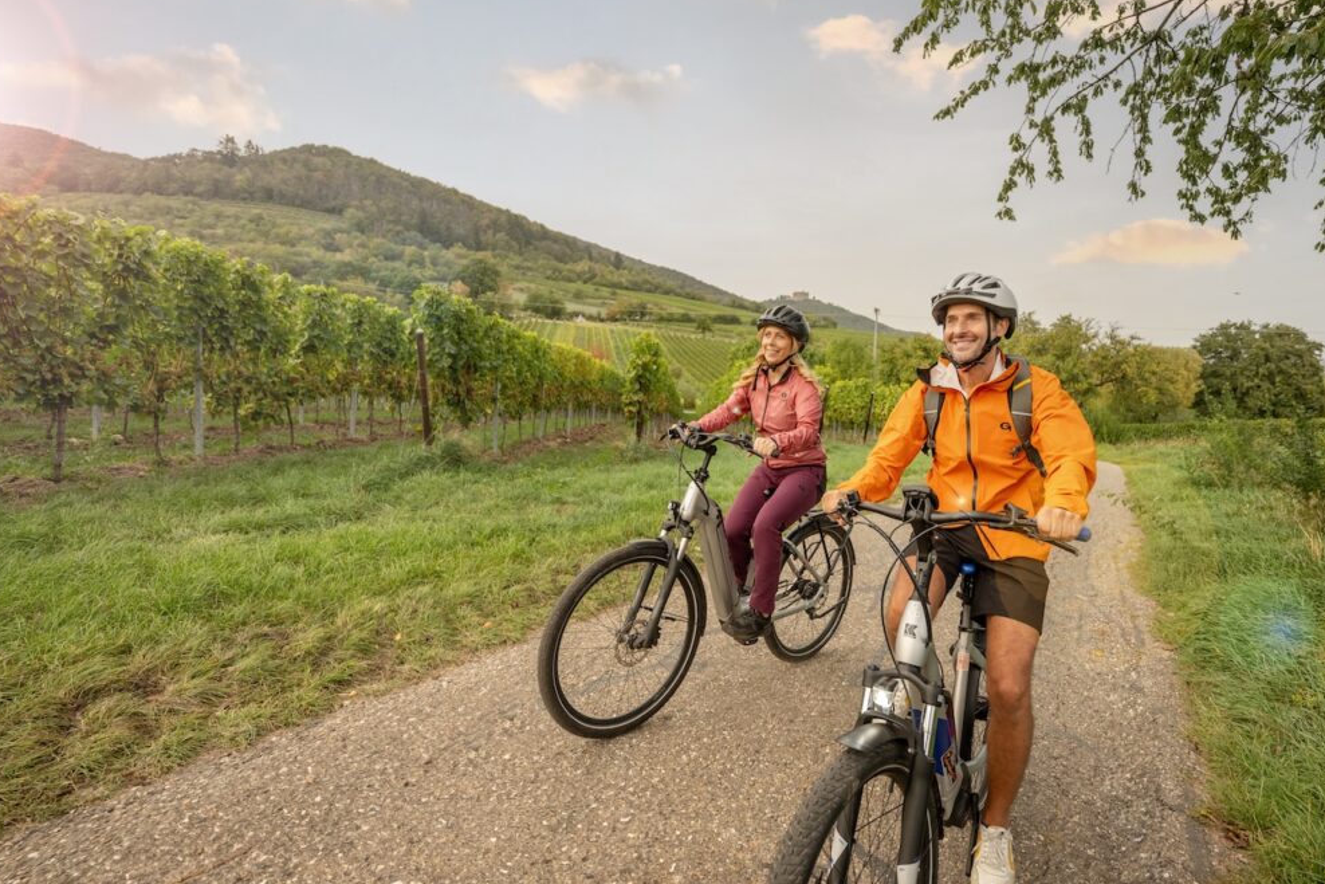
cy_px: 413
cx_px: 744
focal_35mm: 17
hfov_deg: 92.8
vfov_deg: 70.4
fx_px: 626
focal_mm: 14
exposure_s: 1/800
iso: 500
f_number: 2.8
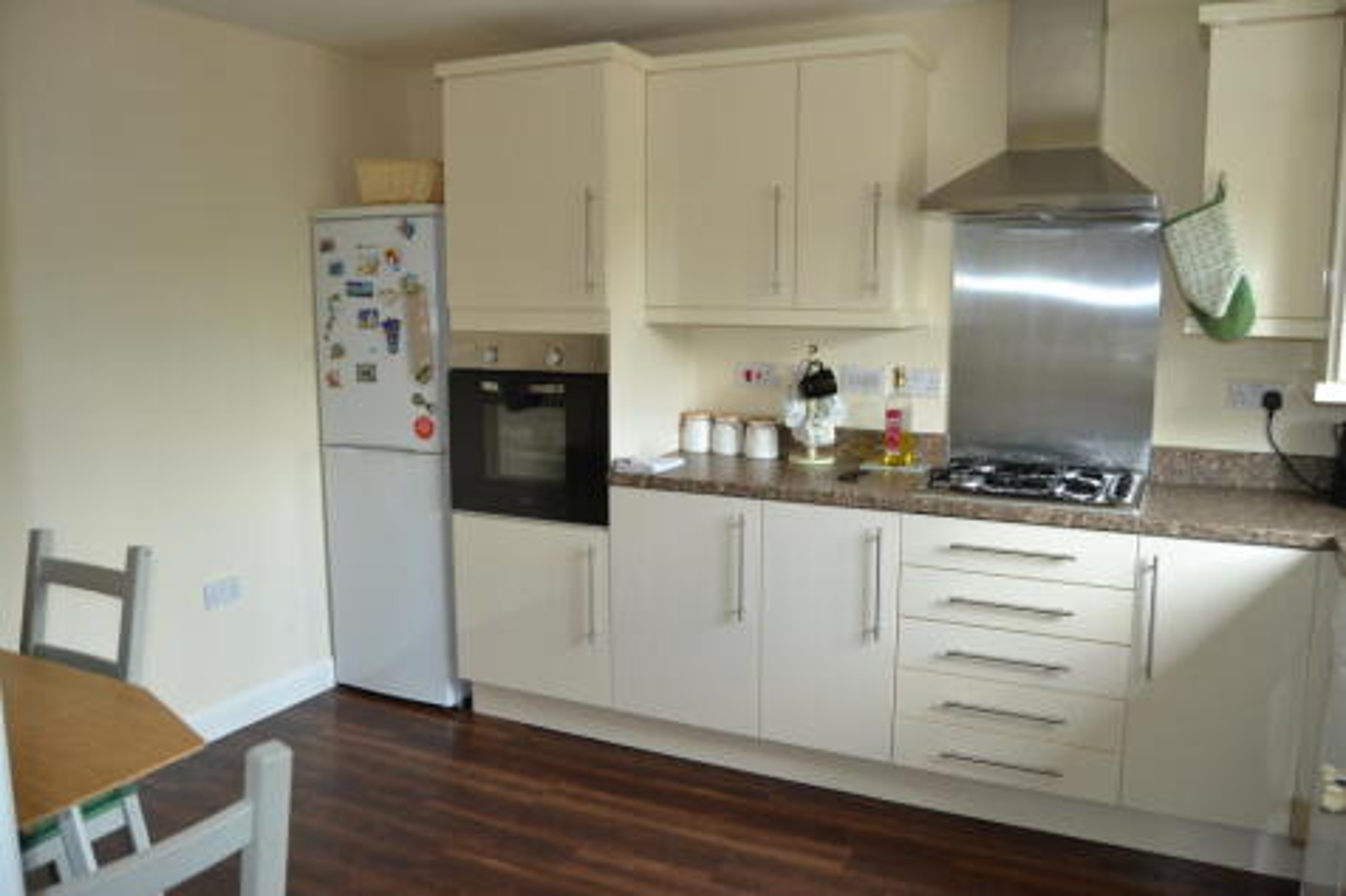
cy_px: 448
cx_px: 673
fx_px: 1009
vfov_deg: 47.9
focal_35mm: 27
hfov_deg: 67.4
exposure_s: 1/60
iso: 400
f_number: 4
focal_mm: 18
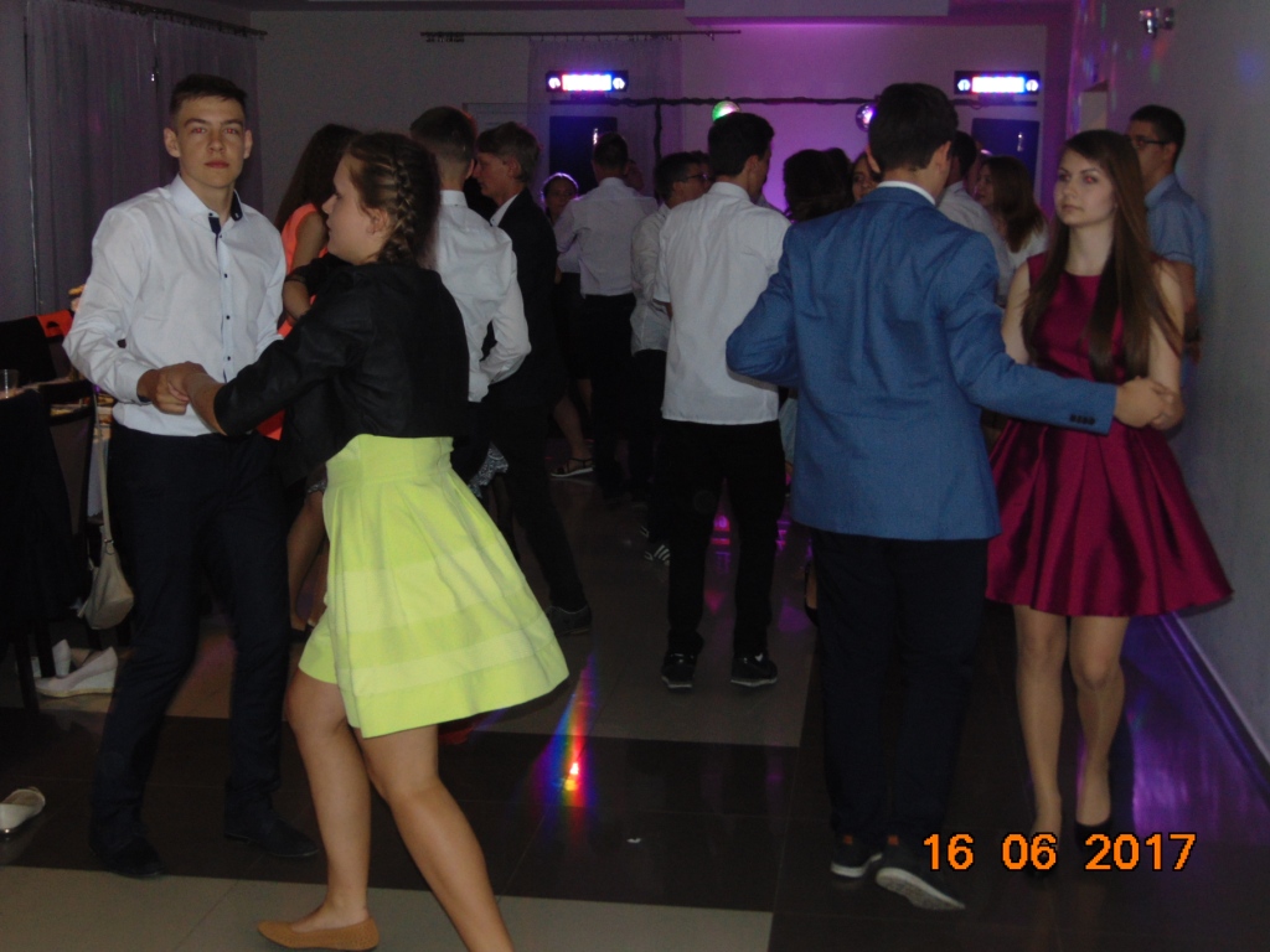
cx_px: 635
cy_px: 476
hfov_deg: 38.2
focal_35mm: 50
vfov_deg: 29.1
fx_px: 1834
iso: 200
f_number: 3.5
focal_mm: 9
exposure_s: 1/60
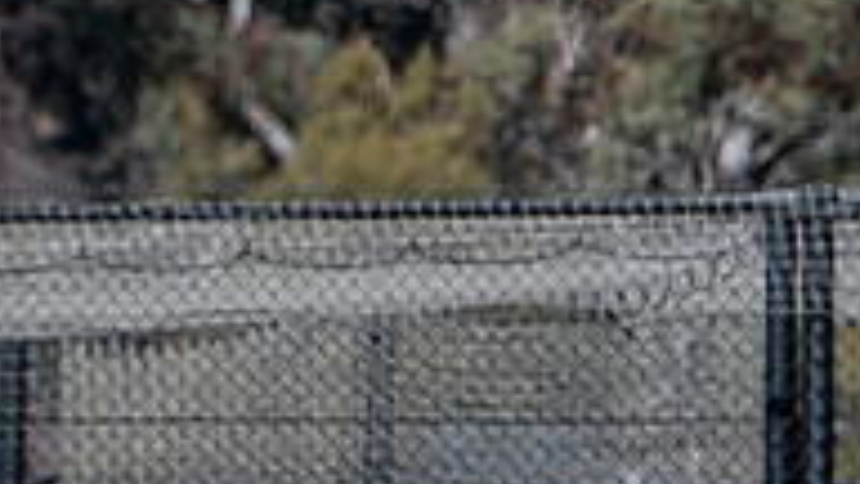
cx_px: -553
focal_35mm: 2767
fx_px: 63098
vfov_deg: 0.4
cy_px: 980
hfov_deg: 0.8
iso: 180
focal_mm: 200
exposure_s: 1/1000
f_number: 5
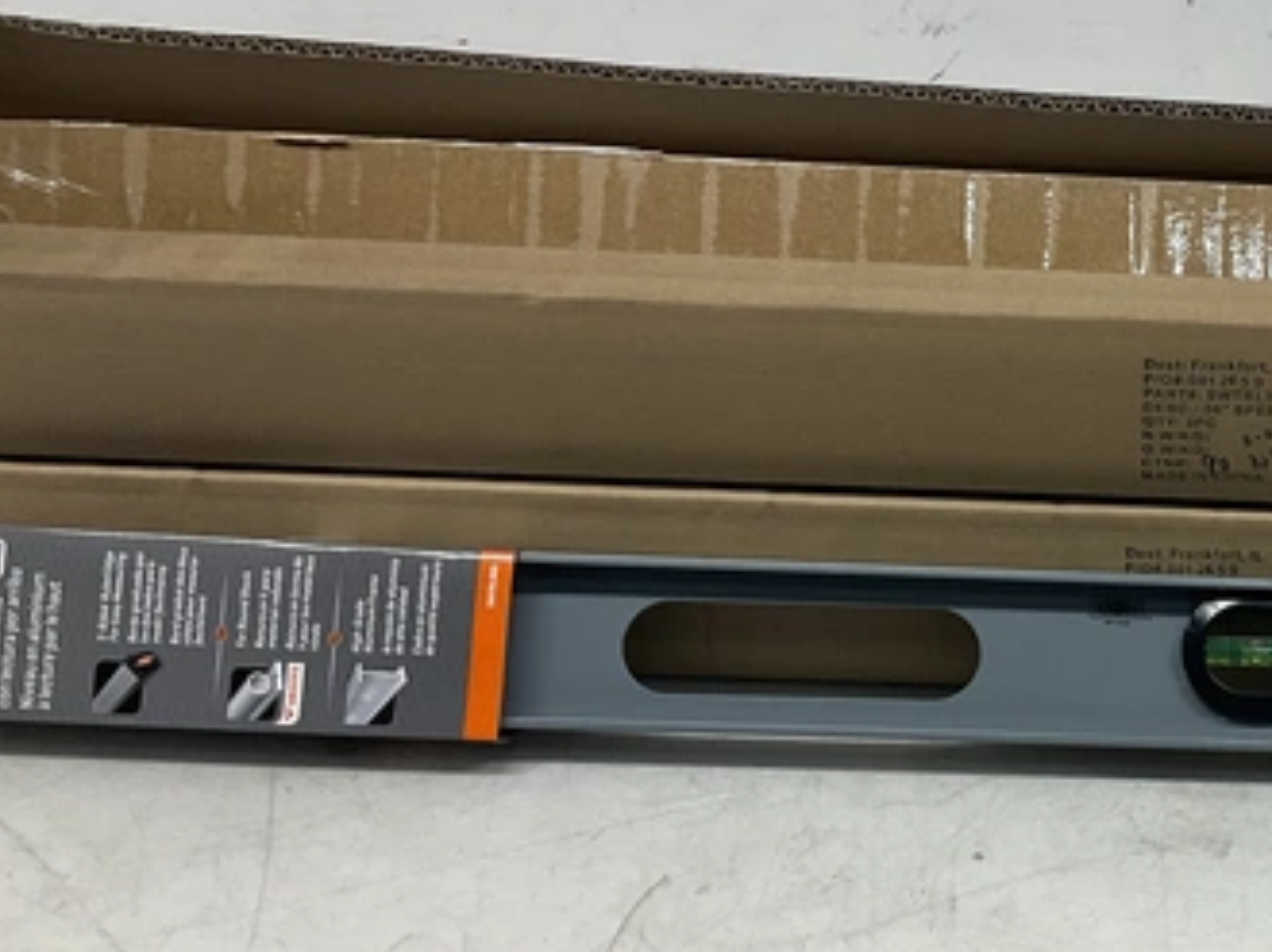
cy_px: 491
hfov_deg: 27.8
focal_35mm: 66
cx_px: 1249
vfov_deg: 22.2
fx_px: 2423
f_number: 1.8
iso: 32
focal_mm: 3
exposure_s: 1/120
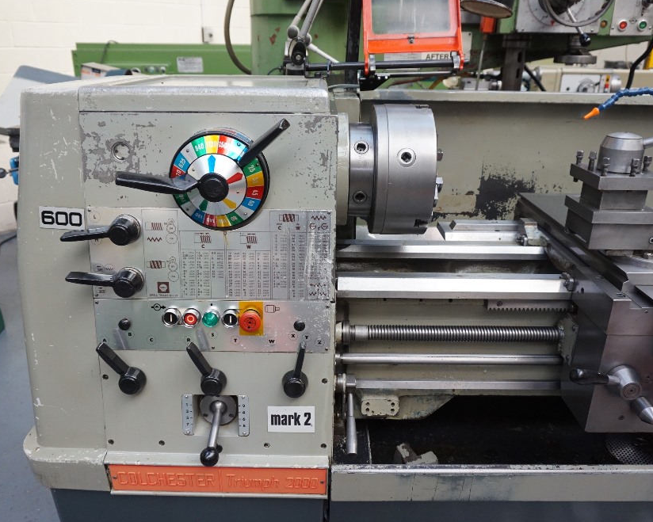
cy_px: 262
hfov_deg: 62.2
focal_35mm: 28
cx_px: 319
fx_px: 541
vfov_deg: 51.5
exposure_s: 1/160
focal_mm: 16
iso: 1000
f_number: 4
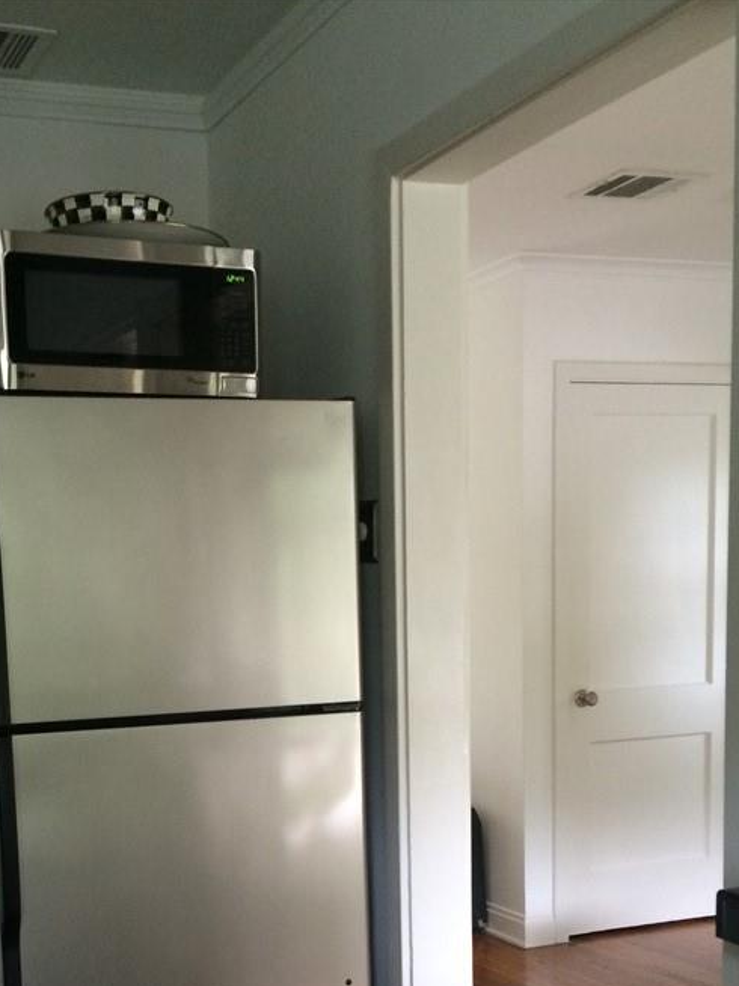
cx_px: 186
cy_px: 766
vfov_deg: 39.1
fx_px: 1339
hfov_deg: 30.4
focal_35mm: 47
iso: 200
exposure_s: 1/30
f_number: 2.2
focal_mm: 4.12
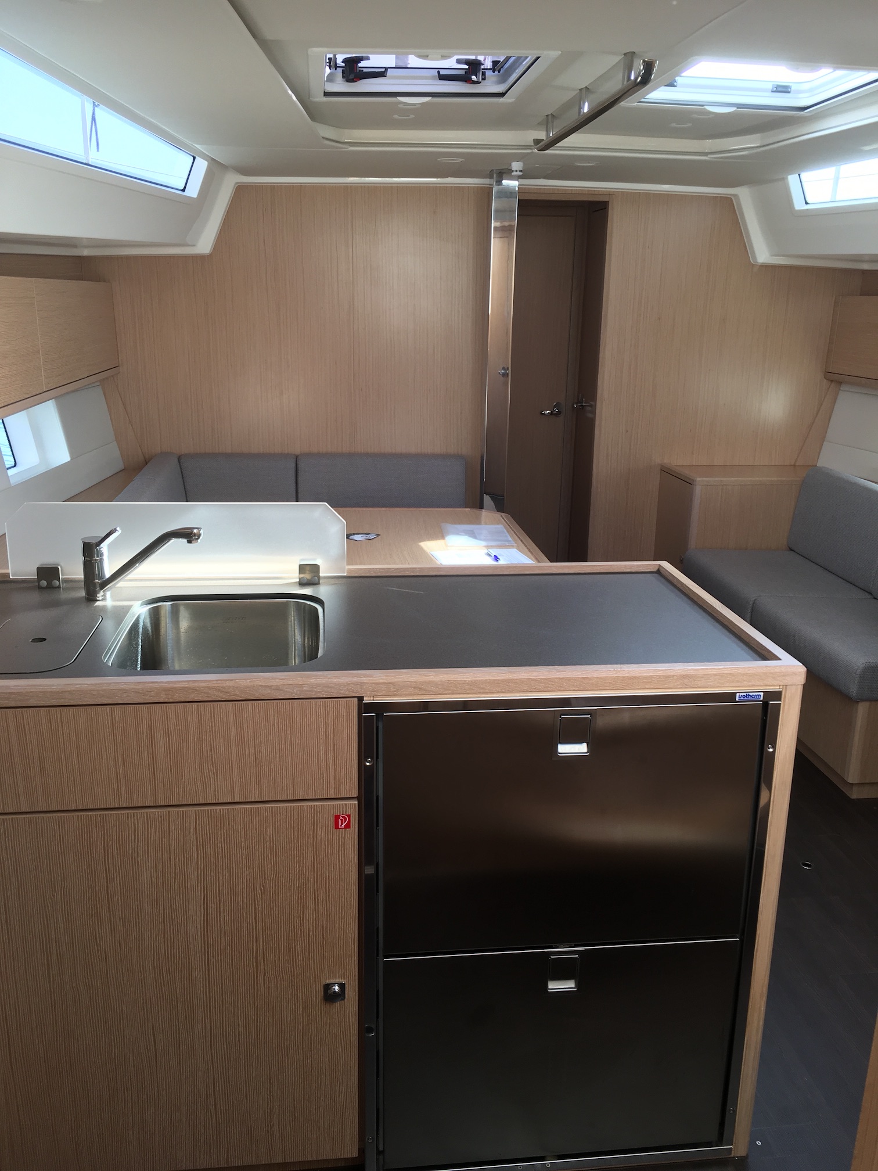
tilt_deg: -15.6
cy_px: 586
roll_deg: -1.5
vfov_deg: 61.7
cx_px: 439
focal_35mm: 29
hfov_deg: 48.2
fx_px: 981
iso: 25
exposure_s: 1/50
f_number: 2.2
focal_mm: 4.15
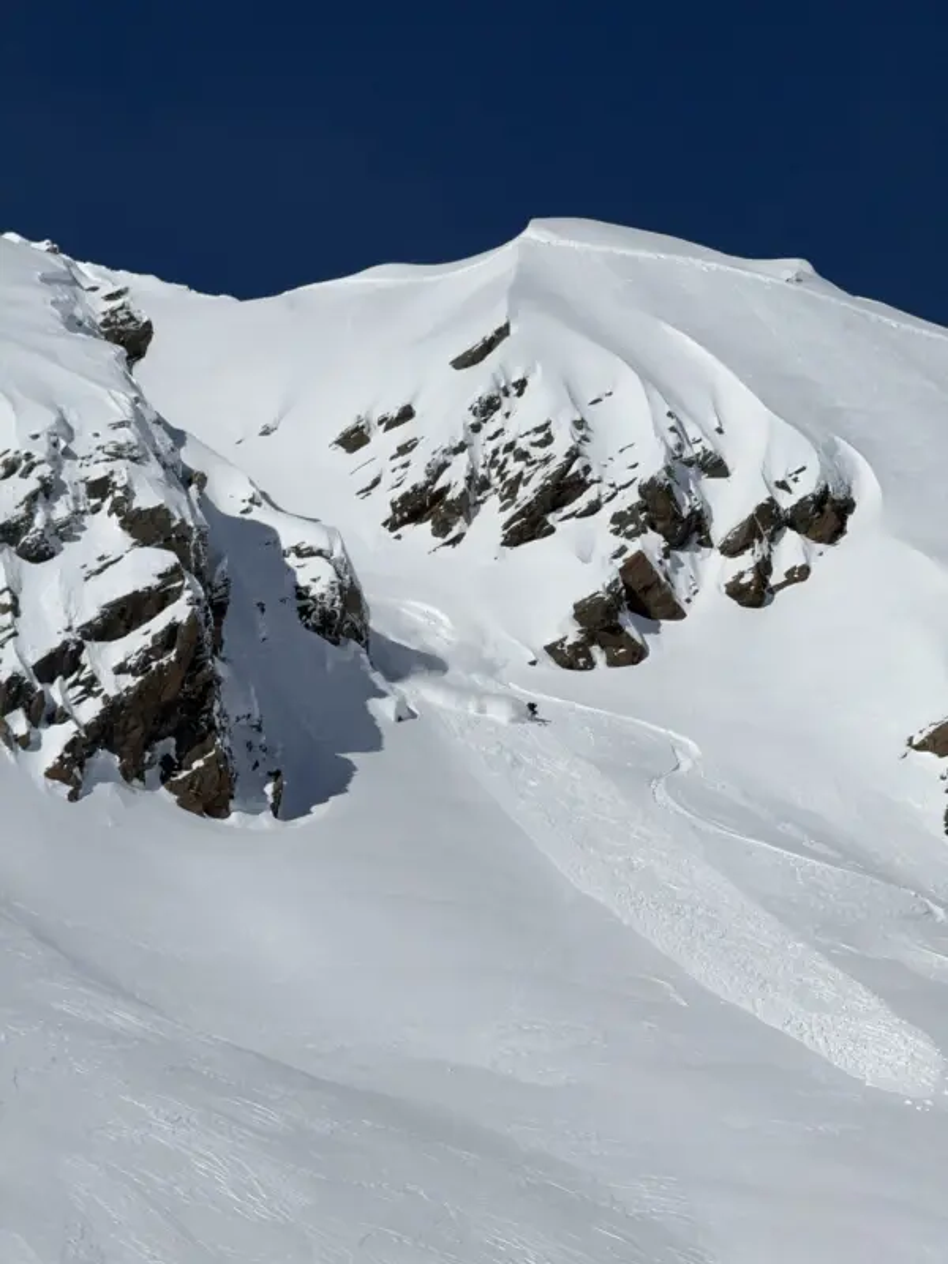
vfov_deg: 16.4
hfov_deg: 12.3
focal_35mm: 120
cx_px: 474
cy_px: 632
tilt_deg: +22.5
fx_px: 4382
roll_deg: +1.9
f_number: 2.8
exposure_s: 1/9615
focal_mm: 15.66
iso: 40
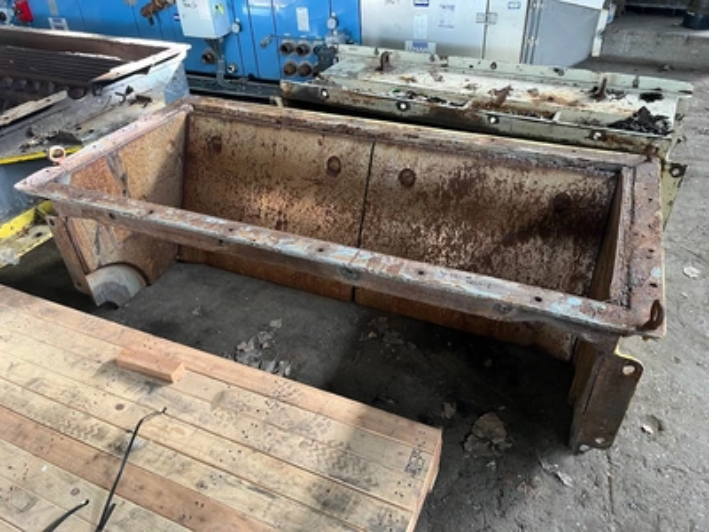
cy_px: 266
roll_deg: +3.2
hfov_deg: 67.3
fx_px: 533
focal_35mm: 26
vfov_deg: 53.1
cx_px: 354
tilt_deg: -36.0
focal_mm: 5.1
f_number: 1.6
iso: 160
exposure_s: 1/60
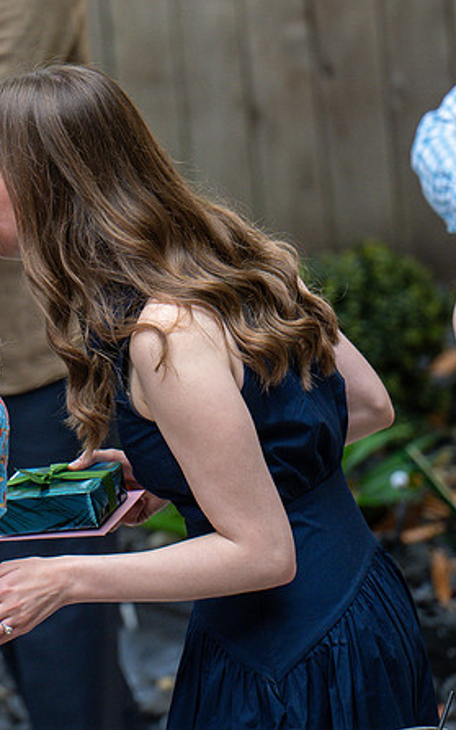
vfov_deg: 4.2
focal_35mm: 496
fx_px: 9872
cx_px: -39
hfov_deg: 2.6
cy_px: 272
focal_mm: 200
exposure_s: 1/640
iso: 1000
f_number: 4
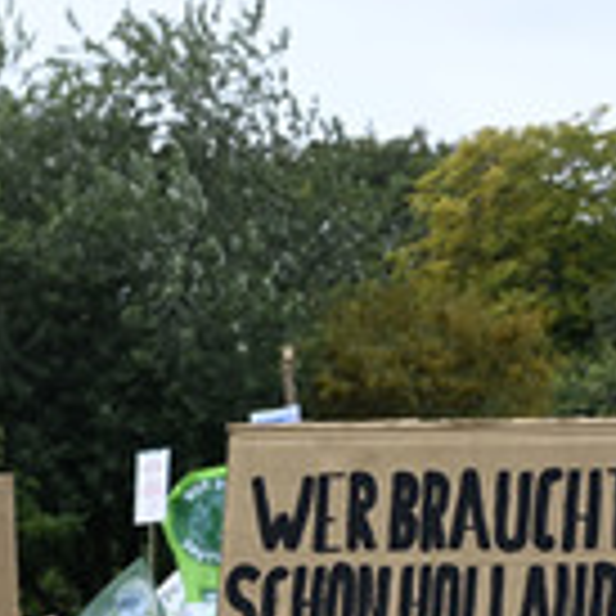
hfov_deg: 5.6
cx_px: -88
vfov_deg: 5.6
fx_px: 6282
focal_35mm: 312
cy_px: 486
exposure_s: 1/250
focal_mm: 112
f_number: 13
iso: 1000
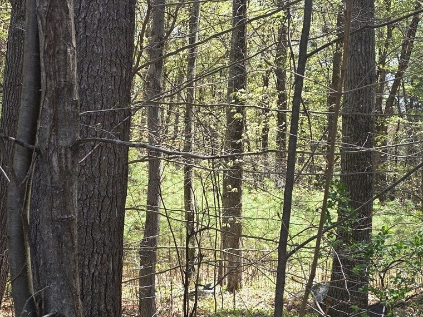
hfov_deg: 31.1
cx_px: 169
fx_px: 758
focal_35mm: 62
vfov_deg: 23.6
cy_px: 172
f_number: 1.7
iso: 32
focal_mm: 6.25
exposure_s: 1/359
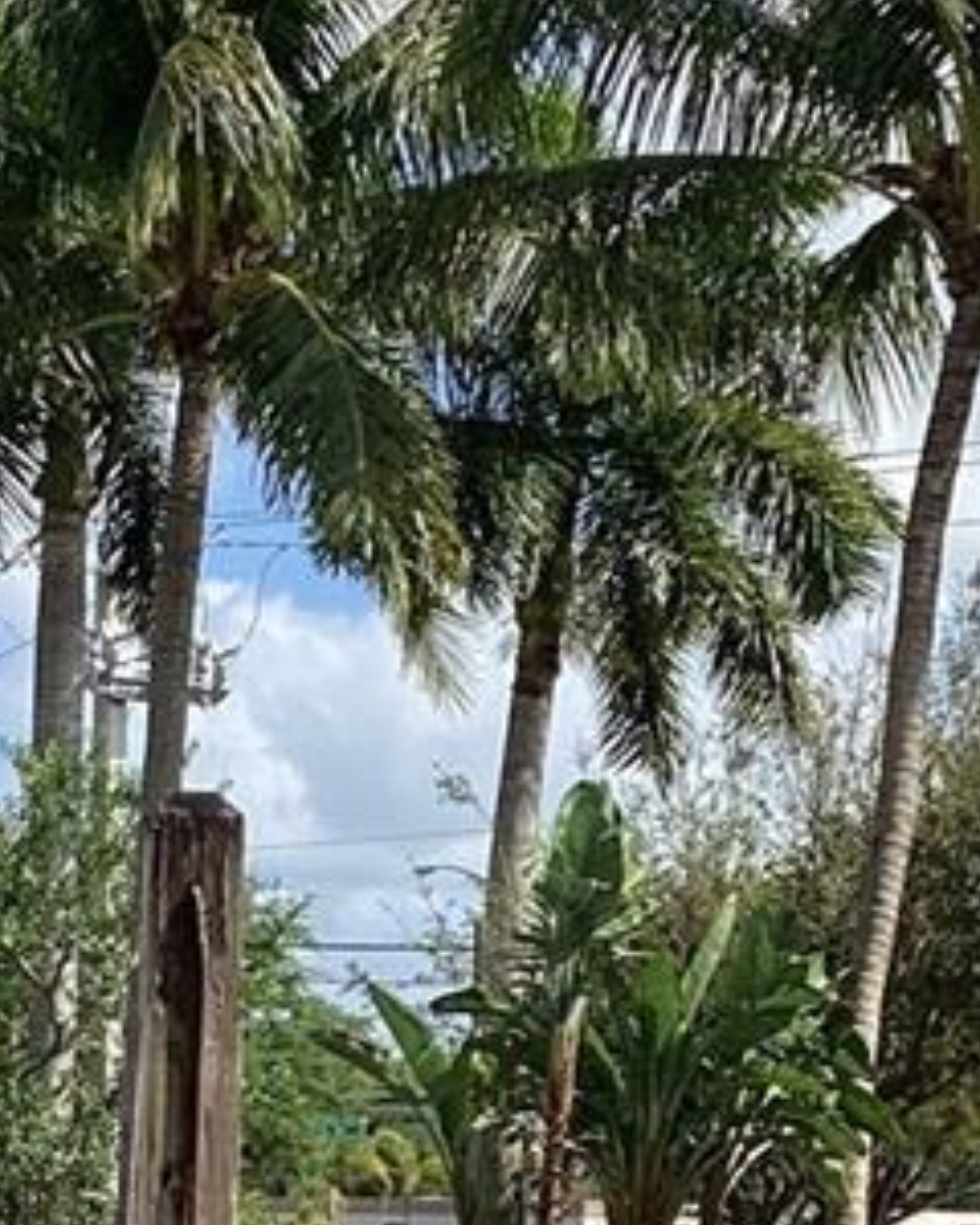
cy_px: 1335
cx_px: 306
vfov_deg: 15.5
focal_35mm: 121
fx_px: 4387
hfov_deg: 12.7
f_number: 2.4
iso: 25
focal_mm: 3.3
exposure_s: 1/1199
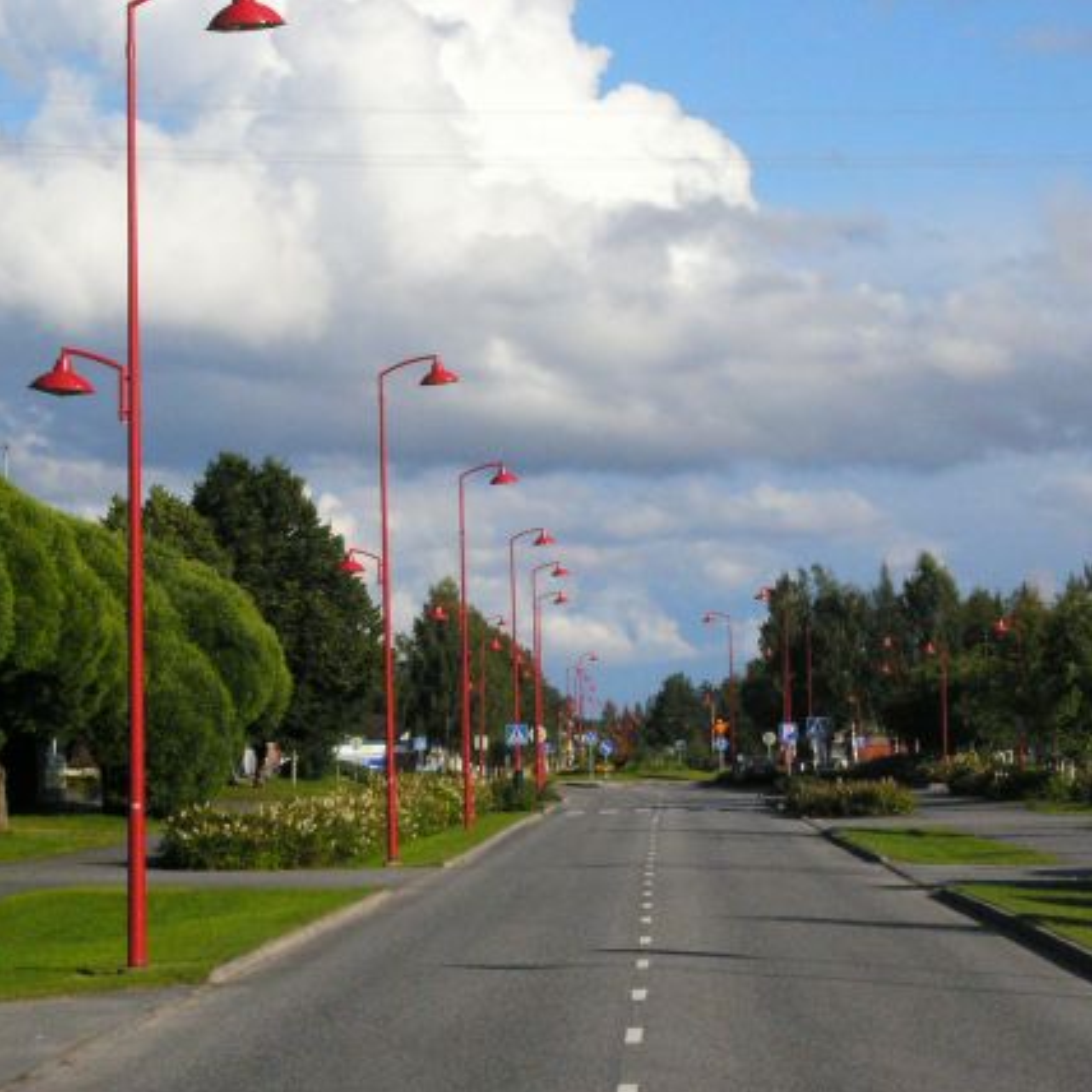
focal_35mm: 107
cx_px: 607
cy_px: 549
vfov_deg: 16.3
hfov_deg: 16.3
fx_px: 3819
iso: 400
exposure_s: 1/1300
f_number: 8
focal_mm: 15
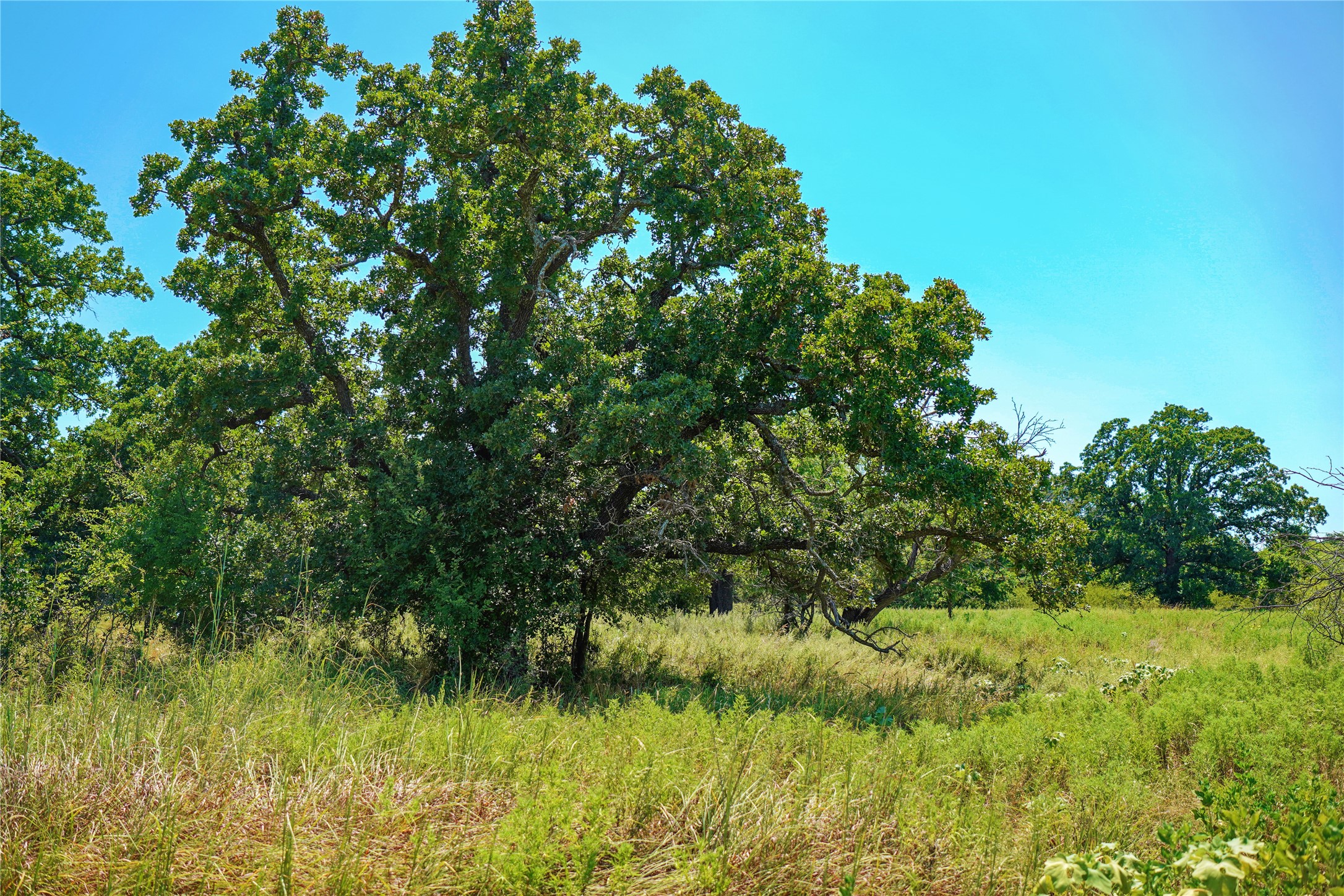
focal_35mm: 34
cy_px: 448
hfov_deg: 55.1
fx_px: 1288
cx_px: 672
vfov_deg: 38.4
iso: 50
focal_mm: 23
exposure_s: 1/800
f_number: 2.8
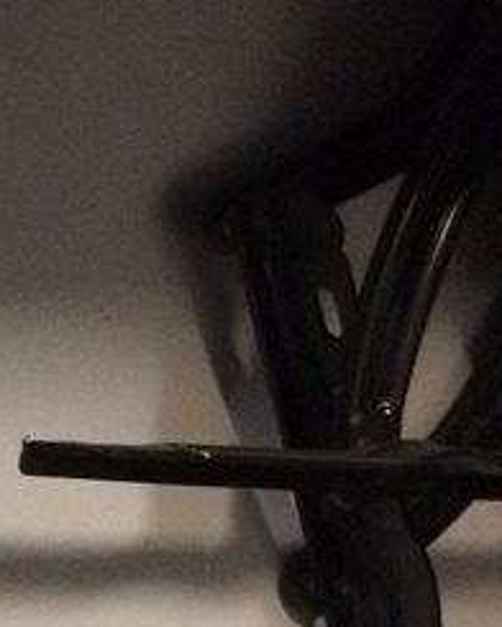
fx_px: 2173
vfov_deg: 16.2
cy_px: 594
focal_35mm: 117
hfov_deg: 11.0
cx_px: -736
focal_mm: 4.12
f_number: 2.2
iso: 320
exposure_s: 1/15
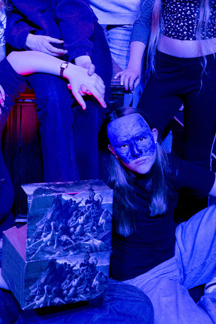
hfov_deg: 24.7
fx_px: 468
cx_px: -5
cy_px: 61
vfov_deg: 36.8
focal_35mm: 52
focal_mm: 20
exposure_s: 1/50
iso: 1600
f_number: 4.5
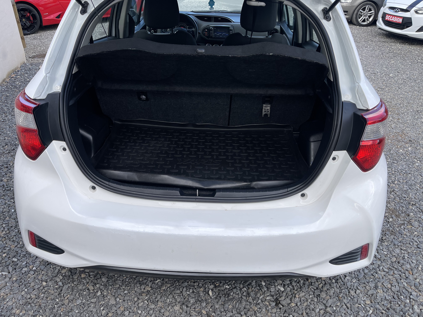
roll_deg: +0.7
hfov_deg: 69.4
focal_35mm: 25
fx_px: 305
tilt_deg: -29.1
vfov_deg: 54.9
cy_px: 158
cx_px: 212
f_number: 1.6
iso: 32
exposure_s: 1/611
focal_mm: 5.1
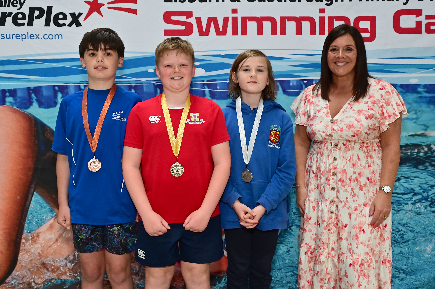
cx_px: 219
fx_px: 423
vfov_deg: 37.8
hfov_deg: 54.5
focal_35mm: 35
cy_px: 140
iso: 1000
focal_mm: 33
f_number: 9
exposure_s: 1/160
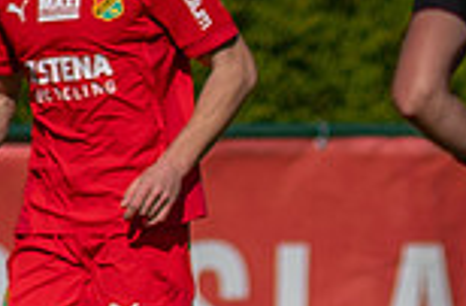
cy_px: 384
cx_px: 1275
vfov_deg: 0.3
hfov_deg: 0.5
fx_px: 50460
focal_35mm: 3918
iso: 100
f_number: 3.5
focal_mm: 300
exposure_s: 1/2000
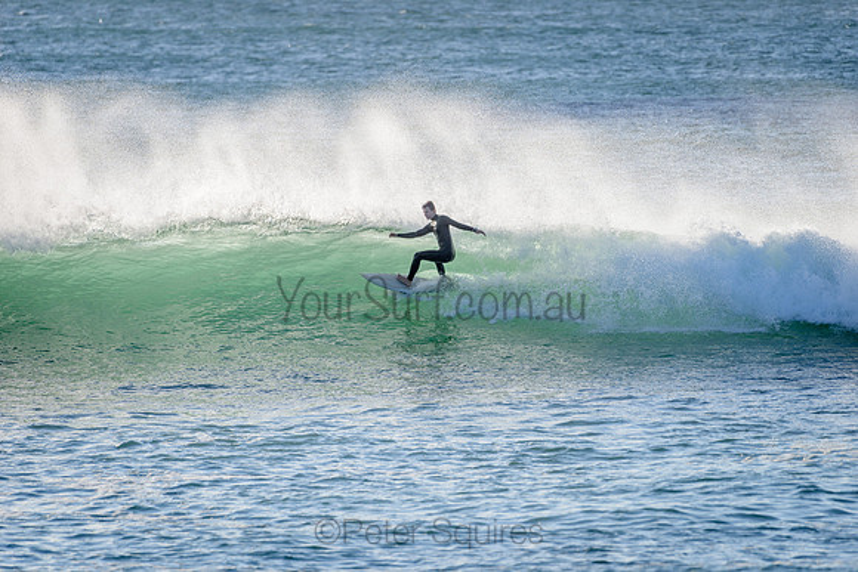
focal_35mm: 500
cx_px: 429
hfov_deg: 4.1
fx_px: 11919
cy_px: 286
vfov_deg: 2.8
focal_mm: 500
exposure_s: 1/1250
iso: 160
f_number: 5.6
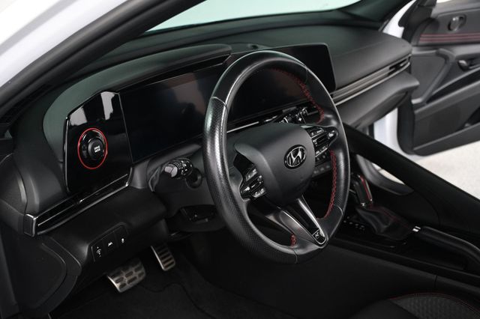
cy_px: 160
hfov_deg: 43.6
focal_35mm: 45
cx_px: 240
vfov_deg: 29.8
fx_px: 600
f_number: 4
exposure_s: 1/160
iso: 100
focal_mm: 30
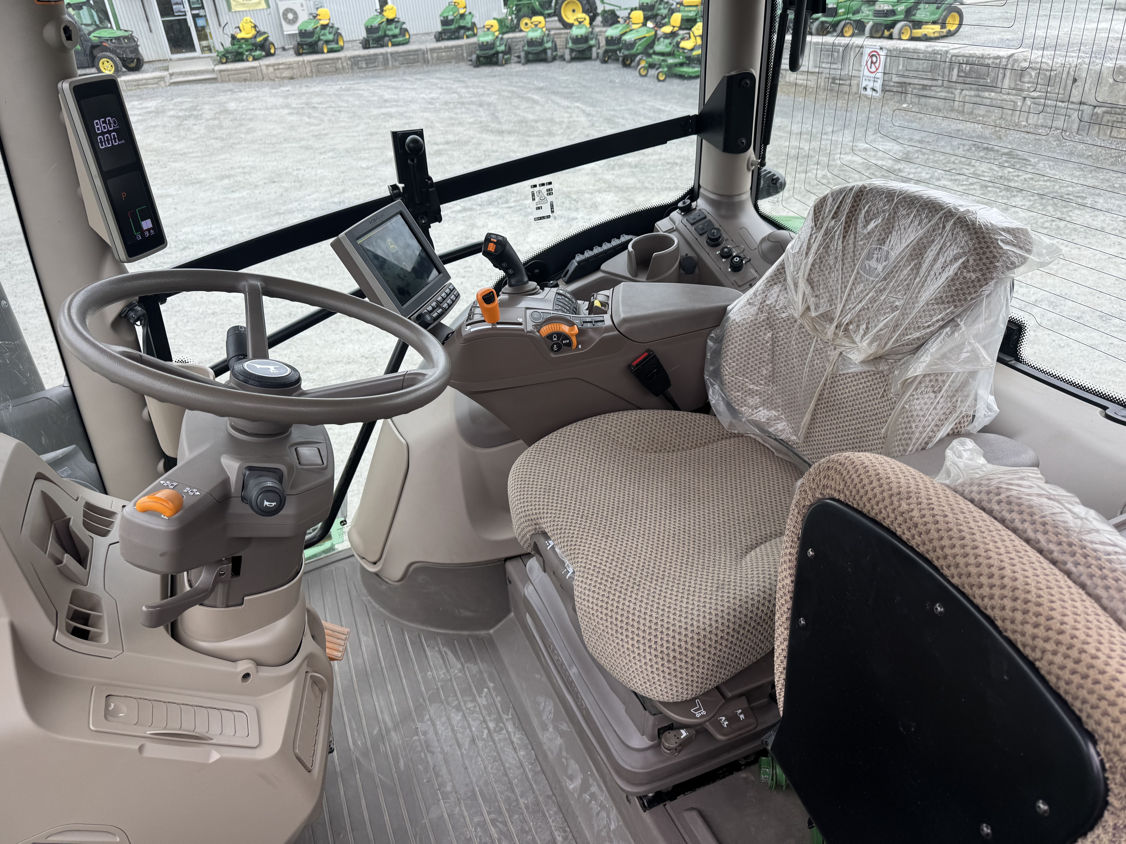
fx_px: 781
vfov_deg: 56.8
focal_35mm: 24
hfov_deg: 71.6
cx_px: 563
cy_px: 422
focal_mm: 6.76
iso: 80
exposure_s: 1/331
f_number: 1.78
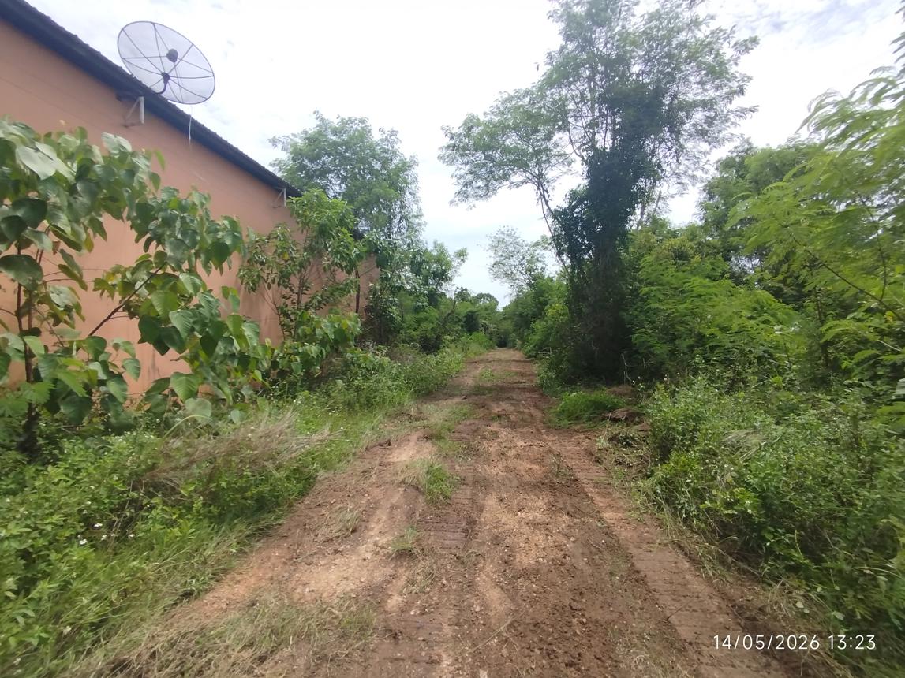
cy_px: 339
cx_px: 452
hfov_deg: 98.2
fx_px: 392
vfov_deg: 81.7
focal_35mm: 15
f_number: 2.2
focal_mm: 1.65
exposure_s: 1/1381
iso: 50
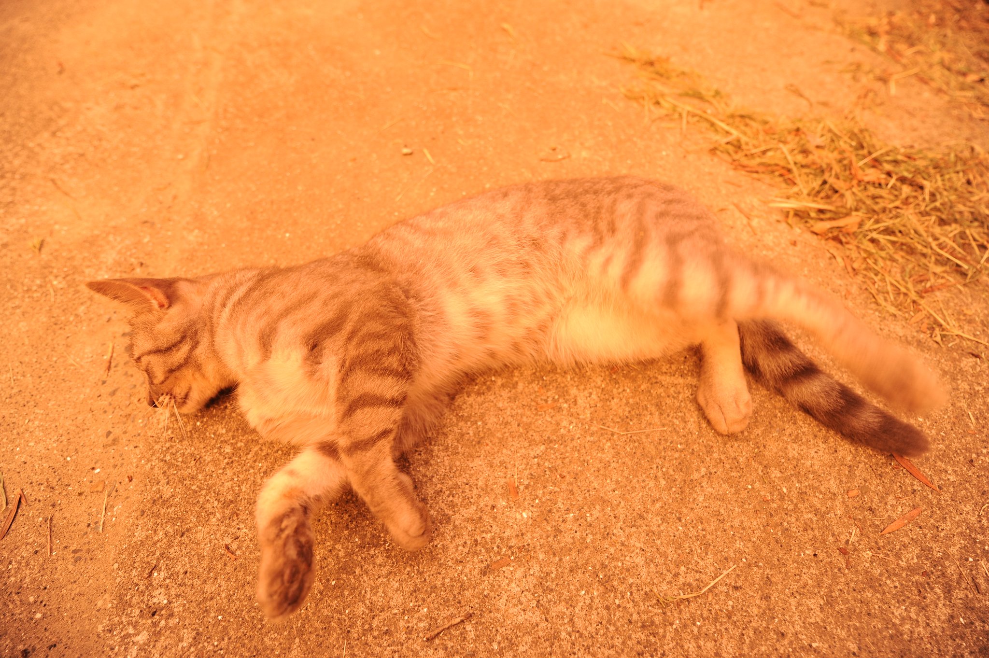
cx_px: 494
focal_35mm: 14
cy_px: 329
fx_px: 384
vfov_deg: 81.1
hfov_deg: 104.3
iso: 800
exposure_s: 1/30
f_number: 2.8
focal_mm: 14
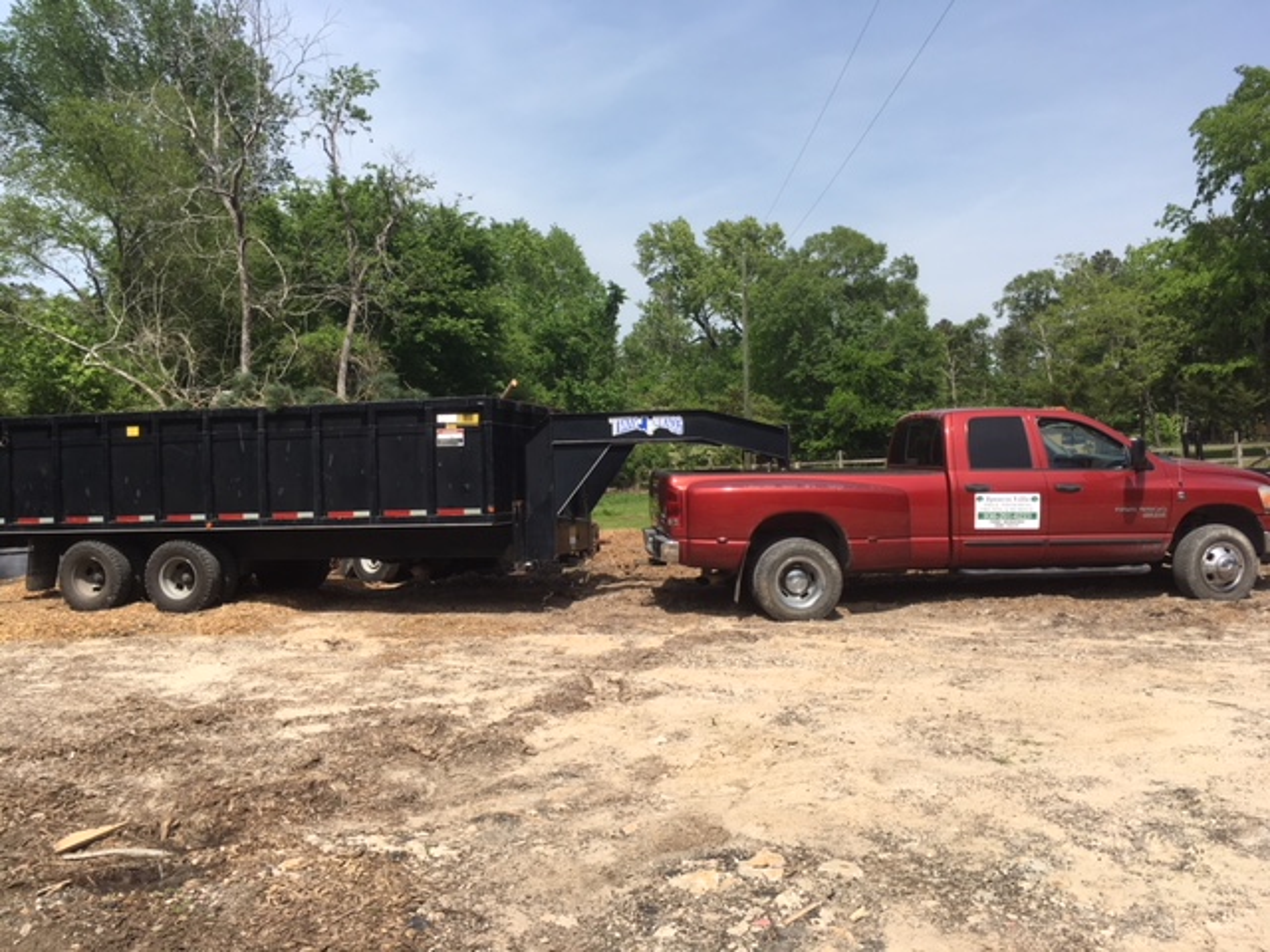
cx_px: 635
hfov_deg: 61.7
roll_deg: +0.1
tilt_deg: -2.9
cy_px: 476
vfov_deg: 48.2
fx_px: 1064
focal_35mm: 29
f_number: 2.2
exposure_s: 1/1304
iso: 25
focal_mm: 4.15
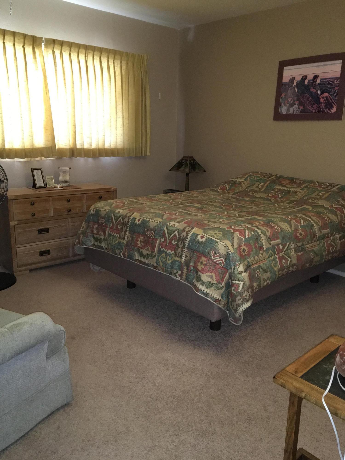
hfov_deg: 48.2
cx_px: 172
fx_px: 385
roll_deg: -0.6
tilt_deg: -14.1
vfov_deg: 61.7
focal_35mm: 29
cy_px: 230
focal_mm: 4.15
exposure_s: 1/16
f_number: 2.2
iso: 250
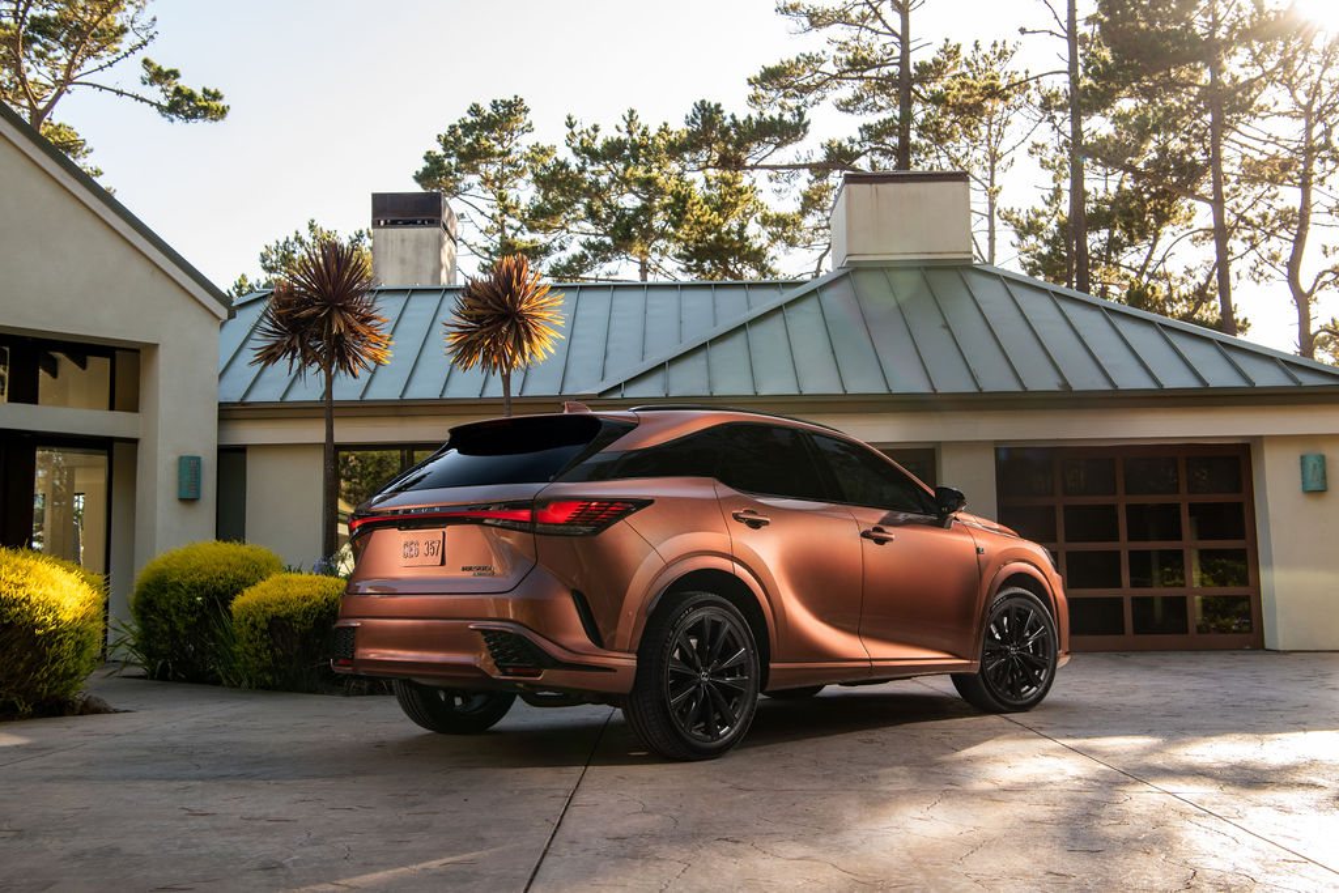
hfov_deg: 50.7
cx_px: 670
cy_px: 446
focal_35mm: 38
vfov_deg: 35.1
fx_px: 1413
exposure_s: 1/80
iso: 400
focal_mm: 38
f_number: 8
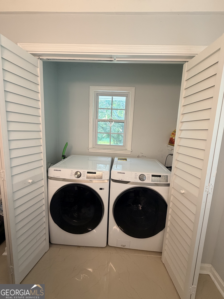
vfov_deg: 102.1
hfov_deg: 85.7
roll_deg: -2.5
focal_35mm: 14
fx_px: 121
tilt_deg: -8.6
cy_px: 150
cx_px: 112
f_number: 2.2
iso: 200
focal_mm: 2.22
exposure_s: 1/60
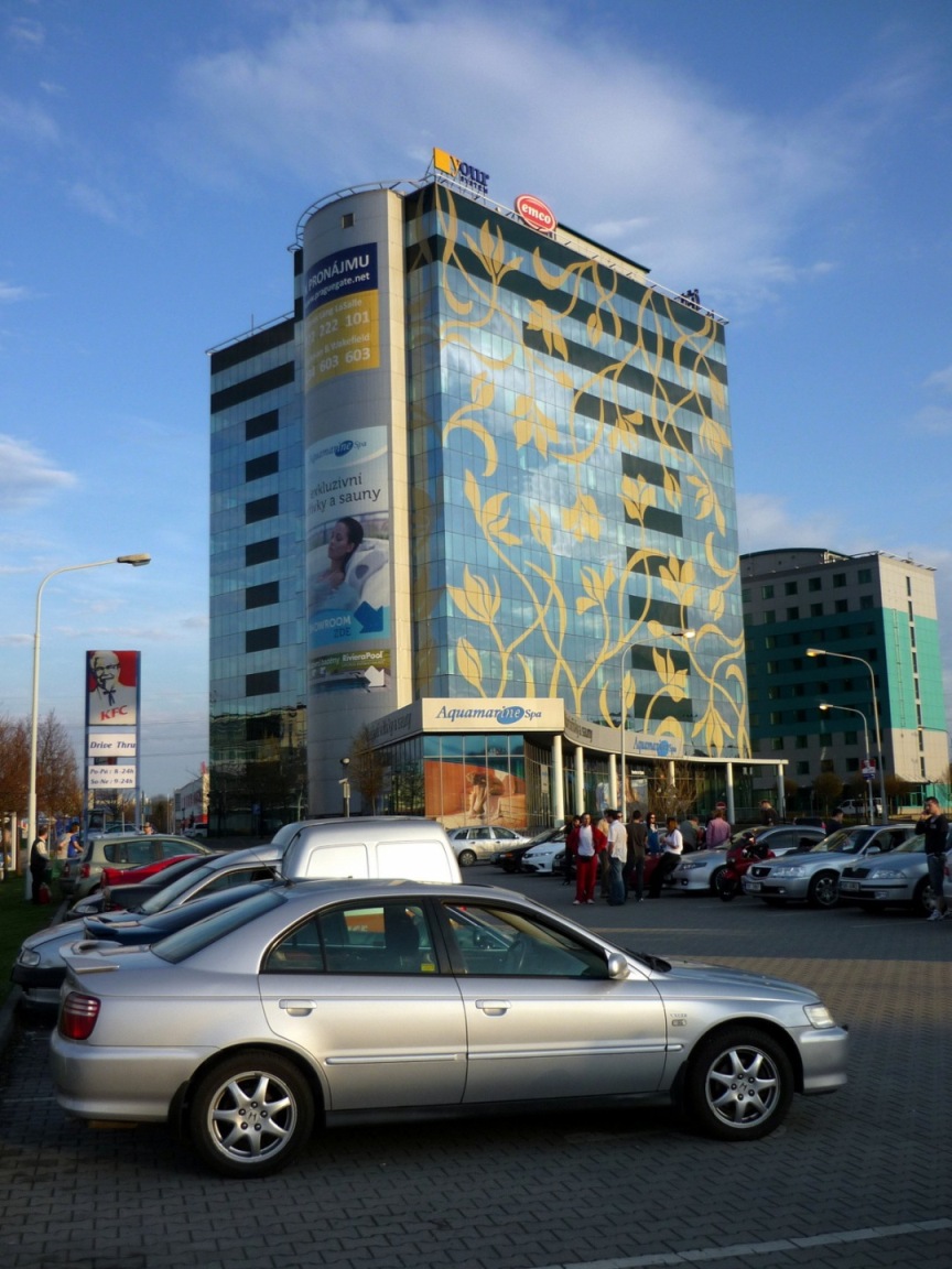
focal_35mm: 33
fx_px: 1210
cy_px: 634
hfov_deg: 42.9
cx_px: 476
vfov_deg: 55.4
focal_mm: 5.5
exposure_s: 1/800
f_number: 2.8
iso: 100
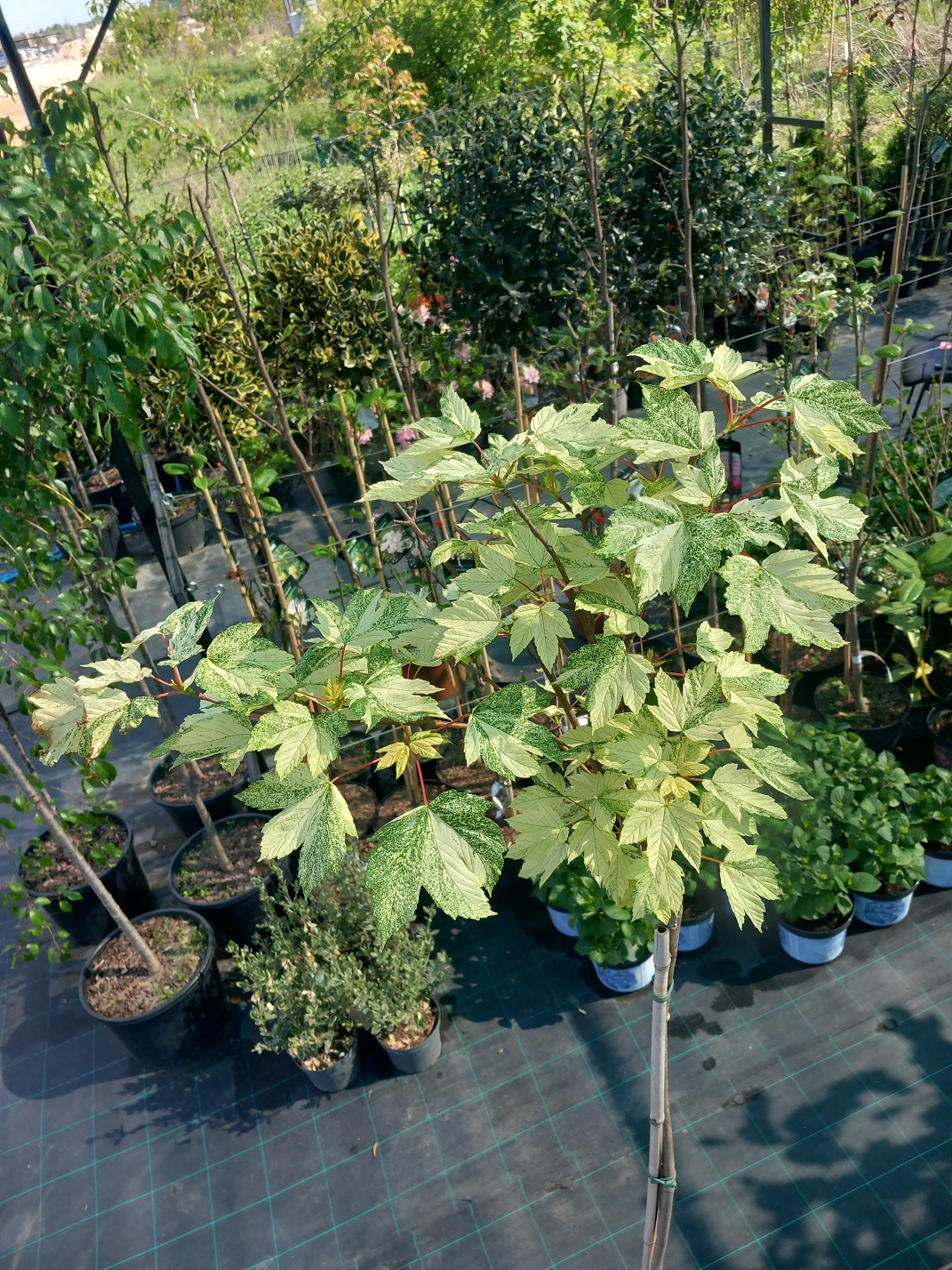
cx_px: 476
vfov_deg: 65.3
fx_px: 990
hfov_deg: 51.4
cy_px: 635
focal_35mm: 27
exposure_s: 1/103
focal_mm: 4
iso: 20
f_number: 1.8
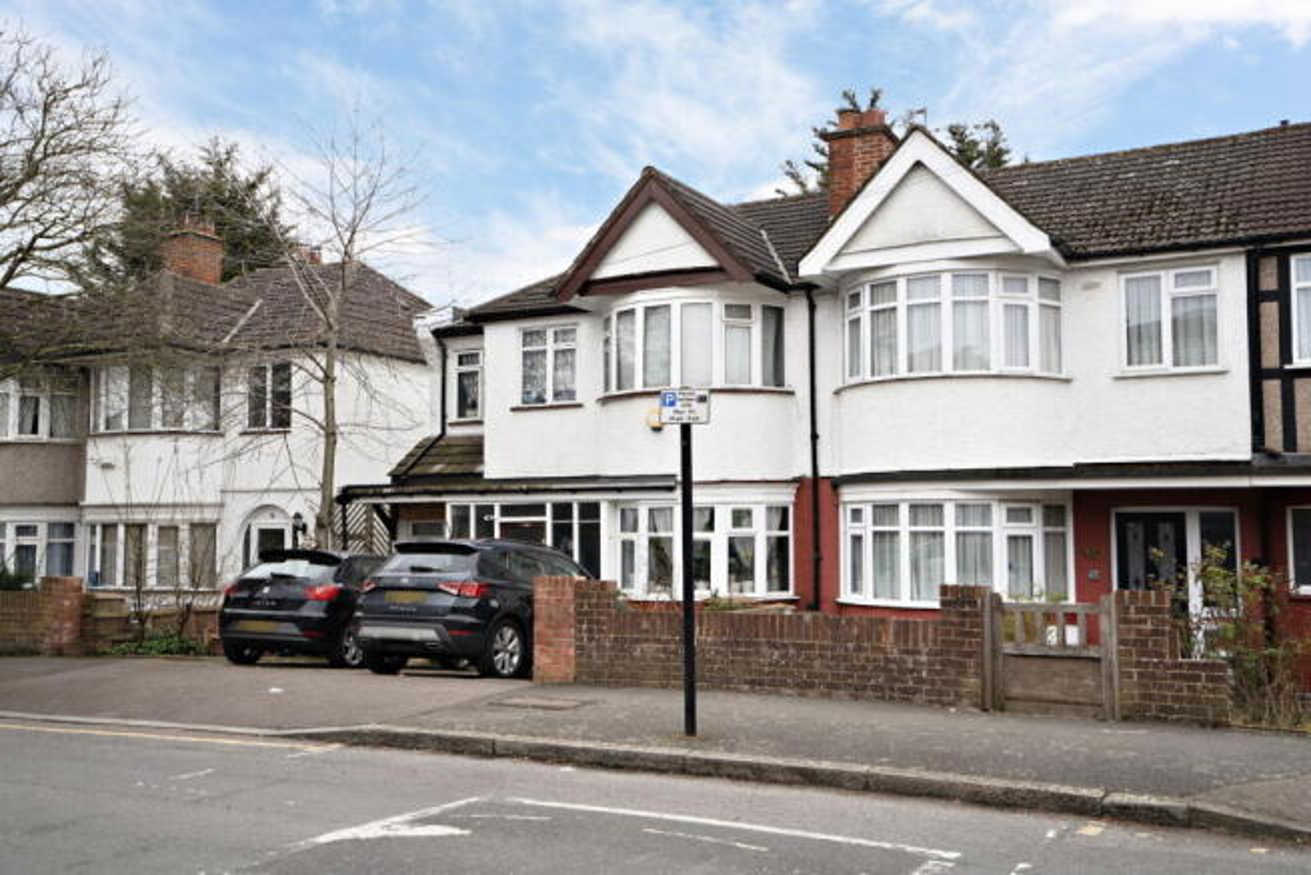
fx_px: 1275
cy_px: 438
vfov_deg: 37.9
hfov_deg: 54.4
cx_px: 656
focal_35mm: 35
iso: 640
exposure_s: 1/400
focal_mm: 35
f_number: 8
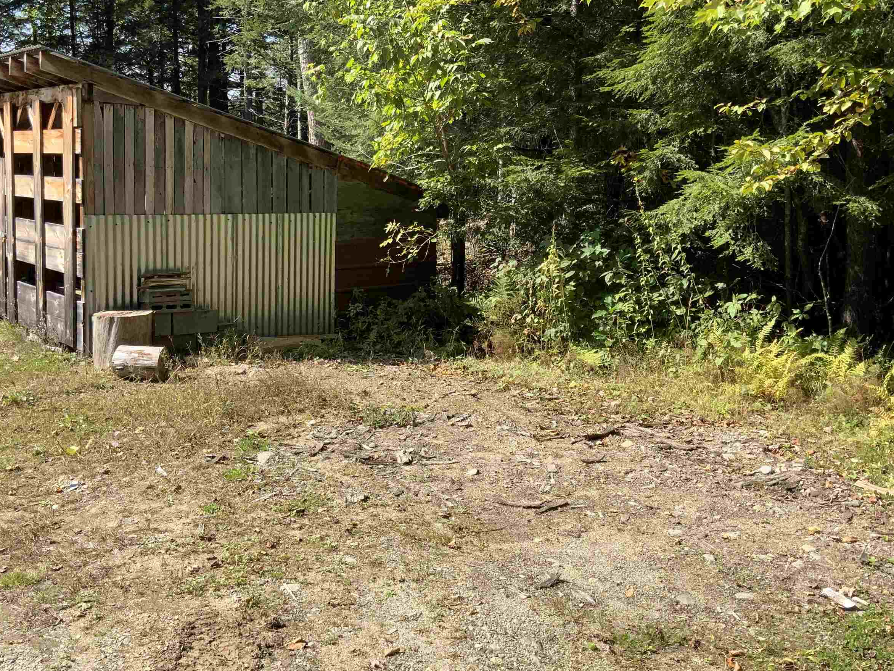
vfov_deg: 37.5
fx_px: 981
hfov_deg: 49.0
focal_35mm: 38
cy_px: 261
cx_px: 430
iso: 16
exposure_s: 1/816
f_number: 1.8
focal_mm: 3
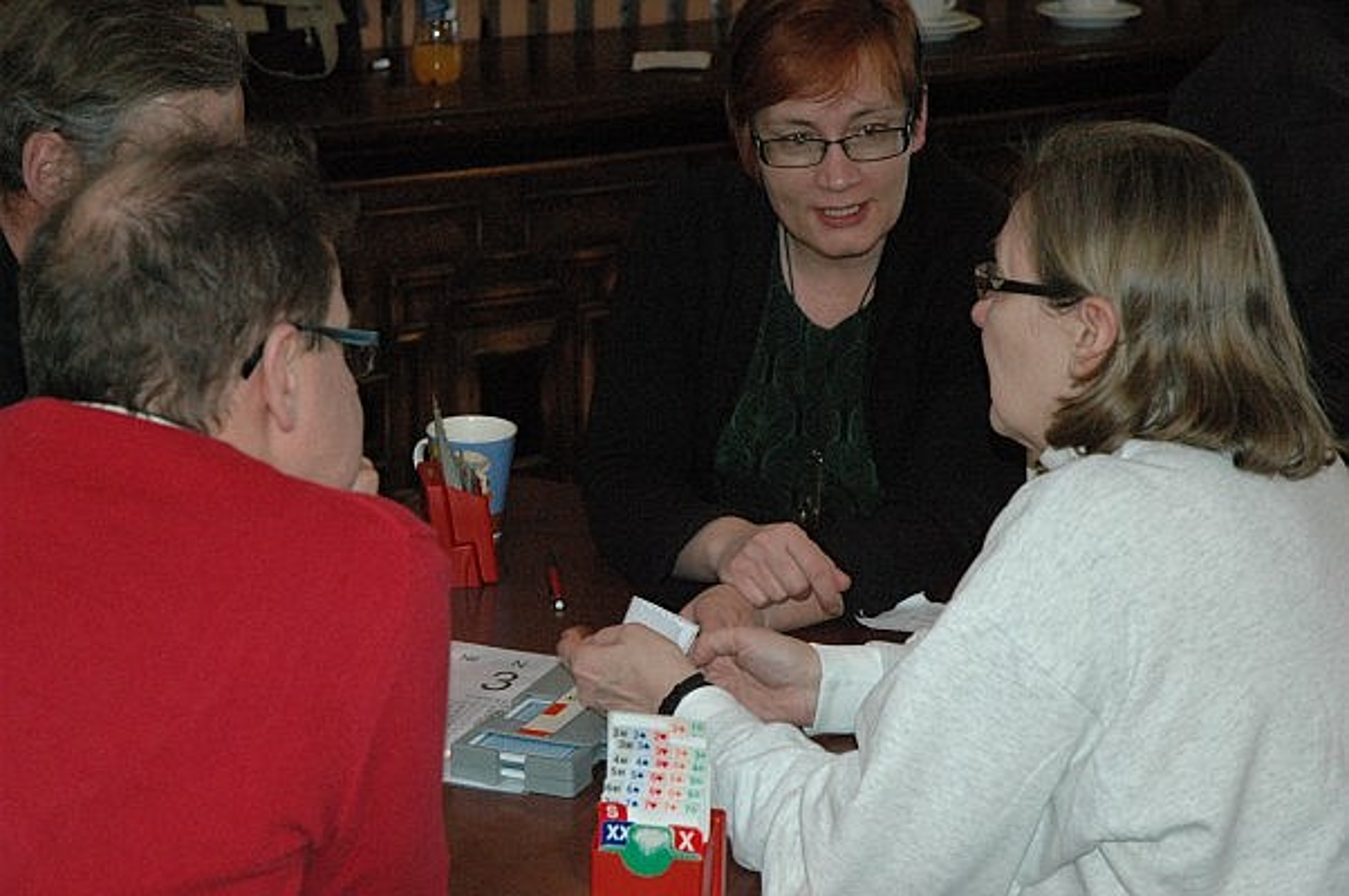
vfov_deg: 15.2
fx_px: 3369
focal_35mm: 90
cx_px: 674
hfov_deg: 22.6
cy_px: 448
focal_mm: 60
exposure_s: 1/60
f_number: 5
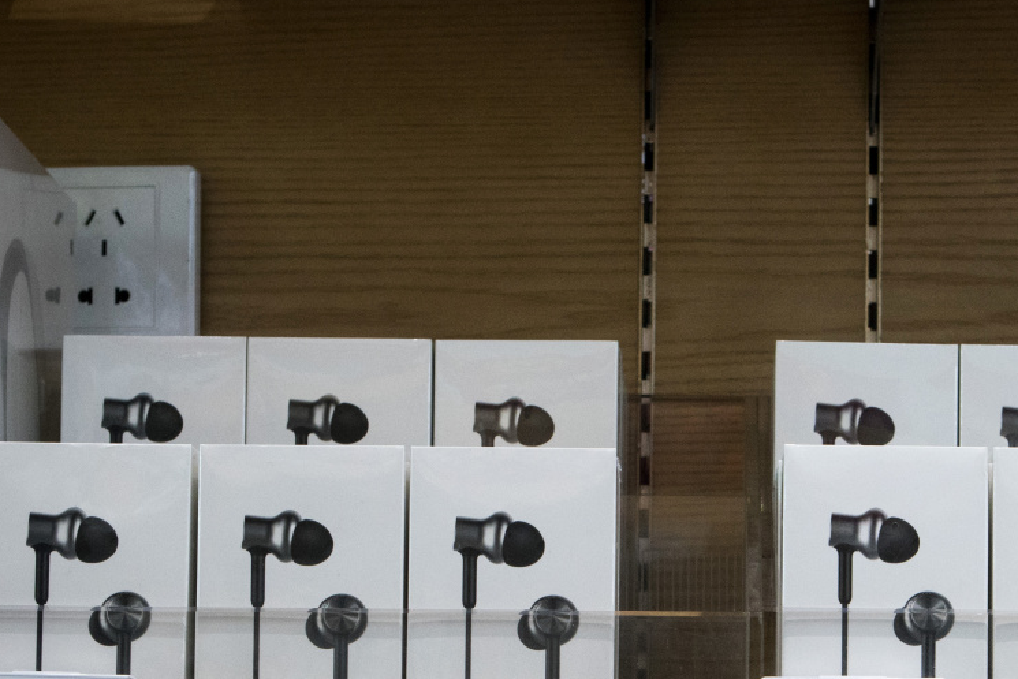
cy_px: 716
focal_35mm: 94
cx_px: 810
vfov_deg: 14.3
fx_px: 2658
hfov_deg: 21.4
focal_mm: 35
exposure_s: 1/125
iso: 2500
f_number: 5.6
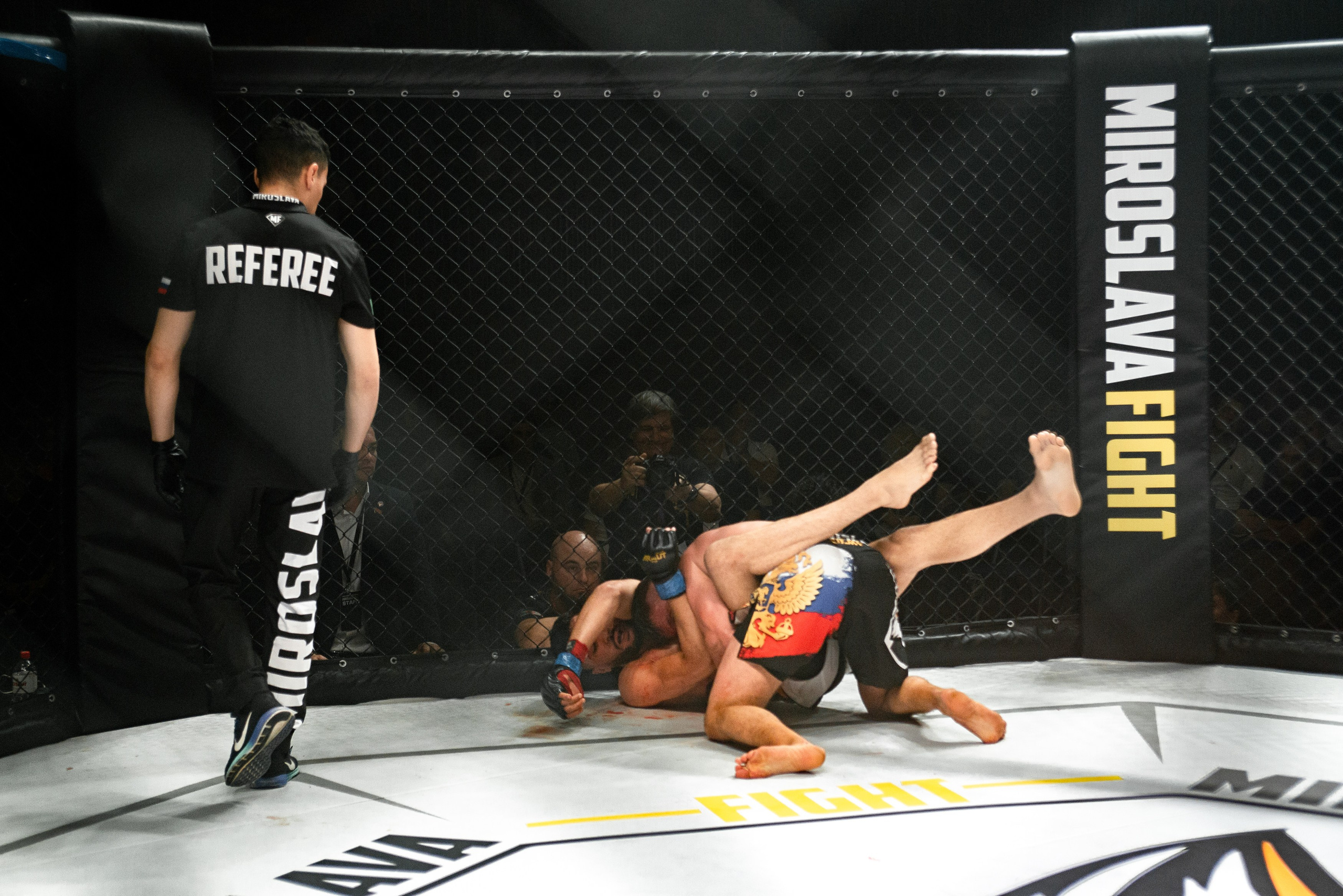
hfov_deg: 28.8
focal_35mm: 70
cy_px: 448
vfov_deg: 19.5
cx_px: 672
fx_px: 2612
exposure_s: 1/800
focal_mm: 70
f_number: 4
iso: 2000
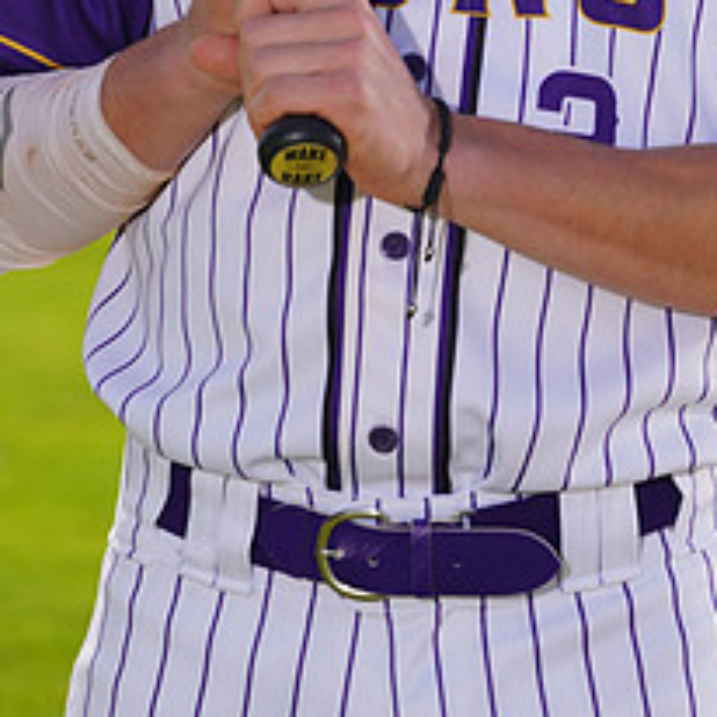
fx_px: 12397
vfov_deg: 3.3
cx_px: 520
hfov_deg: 3.3
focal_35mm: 529
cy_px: -230
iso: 100
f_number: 9
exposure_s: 1/250
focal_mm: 221
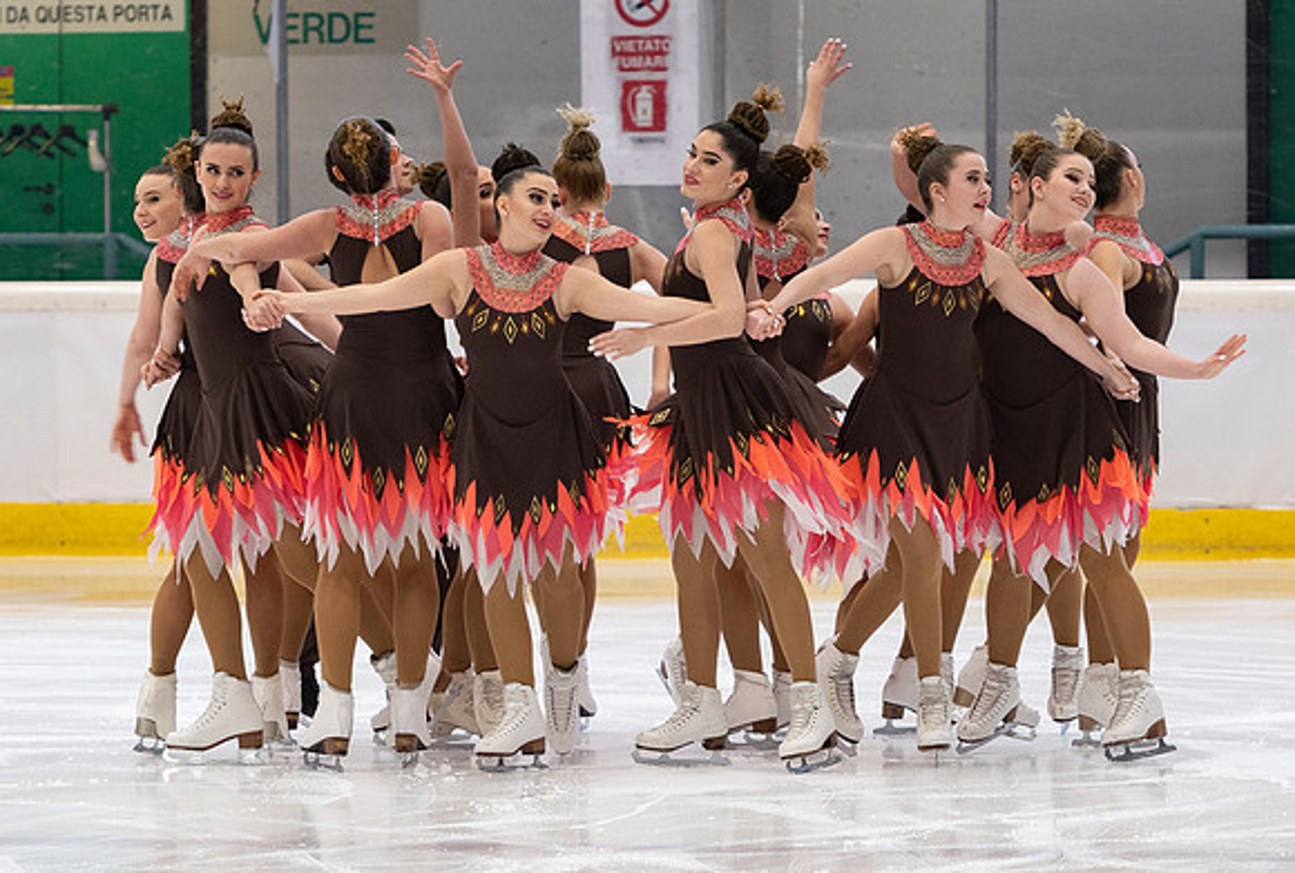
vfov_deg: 4.8
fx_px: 10438
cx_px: 753
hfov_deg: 7.1
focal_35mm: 289
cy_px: 462
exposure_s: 1/200
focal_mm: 125
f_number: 4
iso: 1000
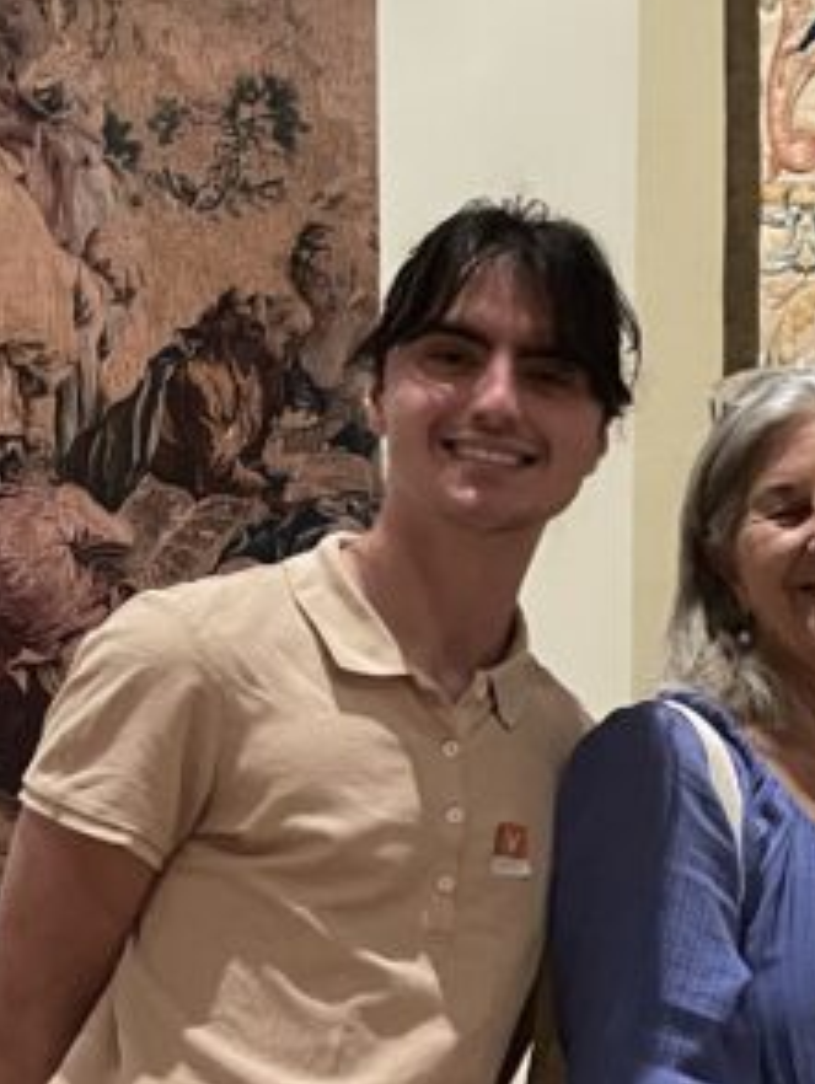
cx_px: 1165
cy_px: 940
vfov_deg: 22.0
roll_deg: +0.5
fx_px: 2727
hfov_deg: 15.8
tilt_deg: -3.7
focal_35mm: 87
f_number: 1.6
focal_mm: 5.1
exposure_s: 1/24
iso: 1000
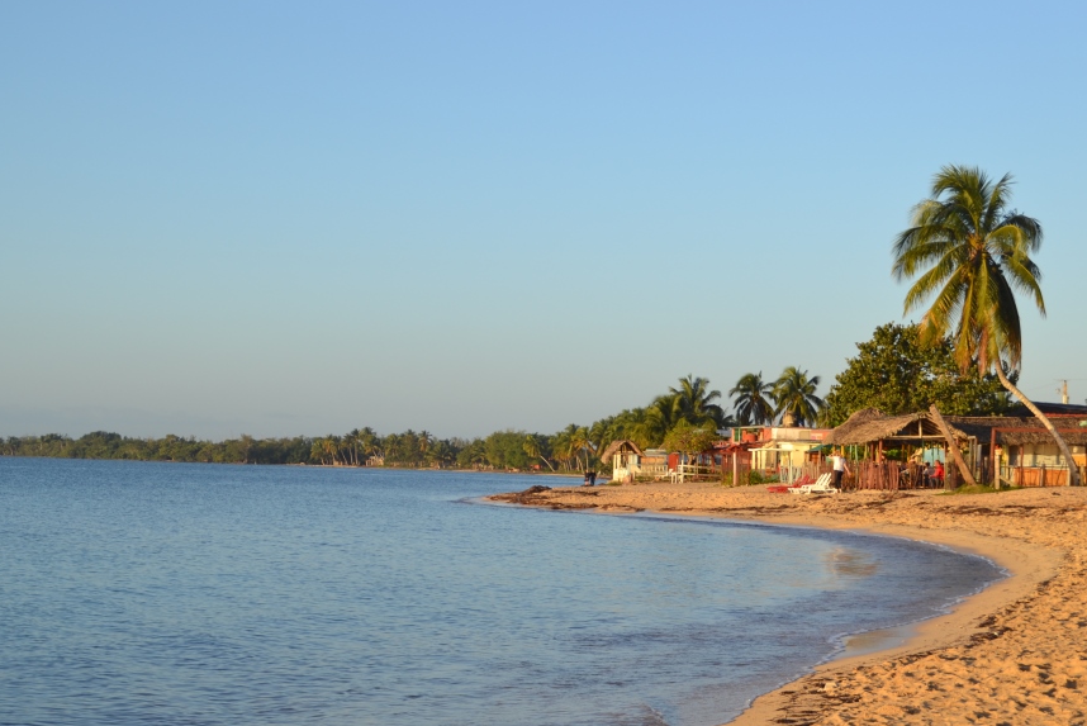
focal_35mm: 68
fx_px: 2054
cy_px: 429
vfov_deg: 20.0
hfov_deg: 29.6
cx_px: 532
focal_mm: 38
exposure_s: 1/200
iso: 100
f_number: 7.1
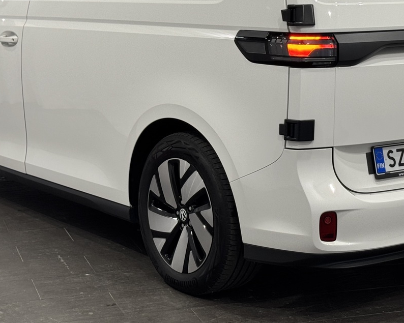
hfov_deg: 22.5
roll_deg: -0.5
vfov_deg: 18.0
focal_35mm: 85
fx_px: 1016
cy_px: 85
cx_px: 239
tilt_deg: -7.3
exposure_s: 1/147
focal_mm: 6.76
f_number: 1.78
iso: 50
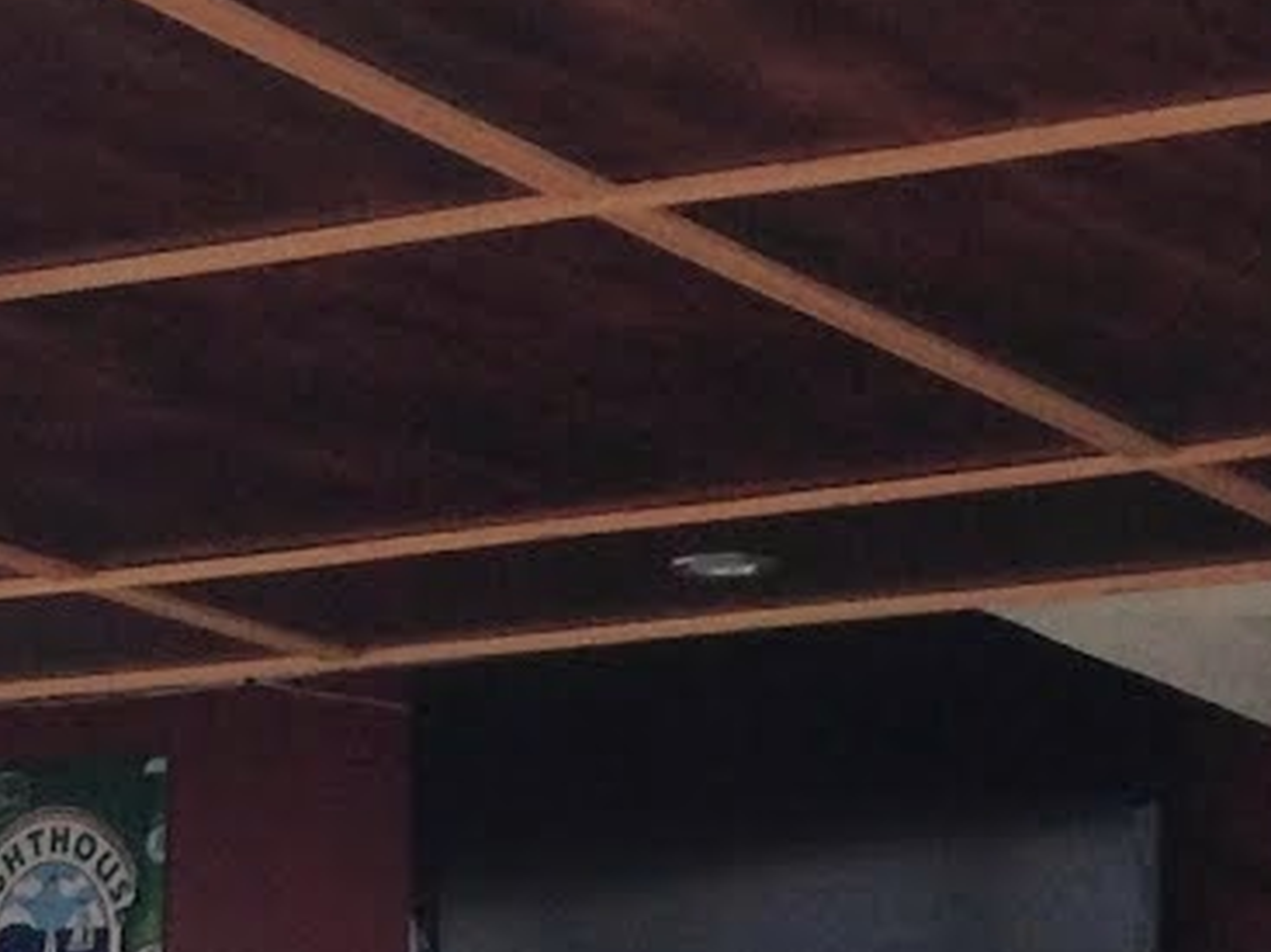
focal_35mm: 184
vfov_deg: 7.6
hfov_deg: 10.5
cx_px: -346
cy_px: 2084
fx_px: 6754
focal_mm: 4.12
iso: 50
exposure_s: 1/293
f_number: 2.4
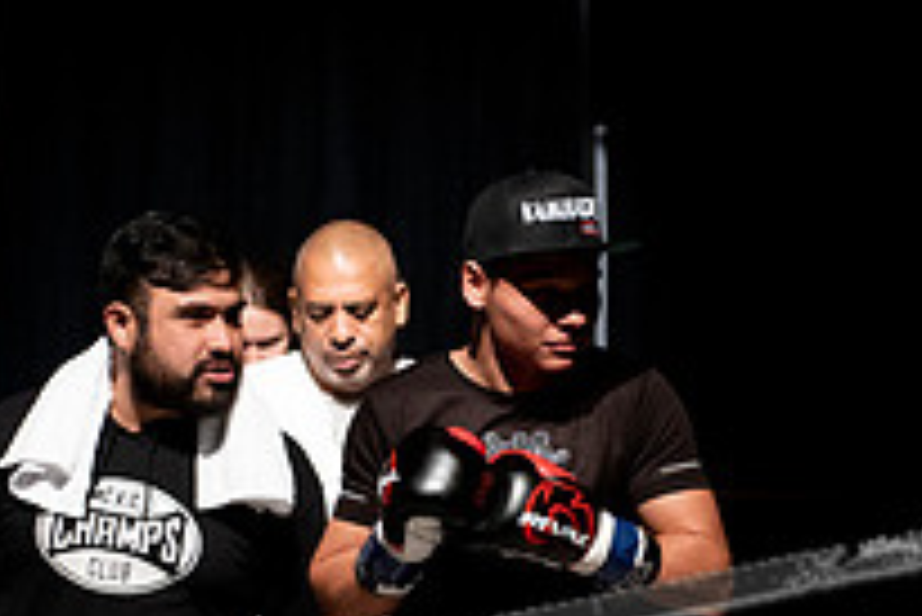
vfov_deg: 6.0
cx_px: 509
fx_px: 5869
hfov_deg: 9.0
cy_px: 644
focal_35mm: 229
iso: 2000
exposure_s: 1/250
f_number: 2.8
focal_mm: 70
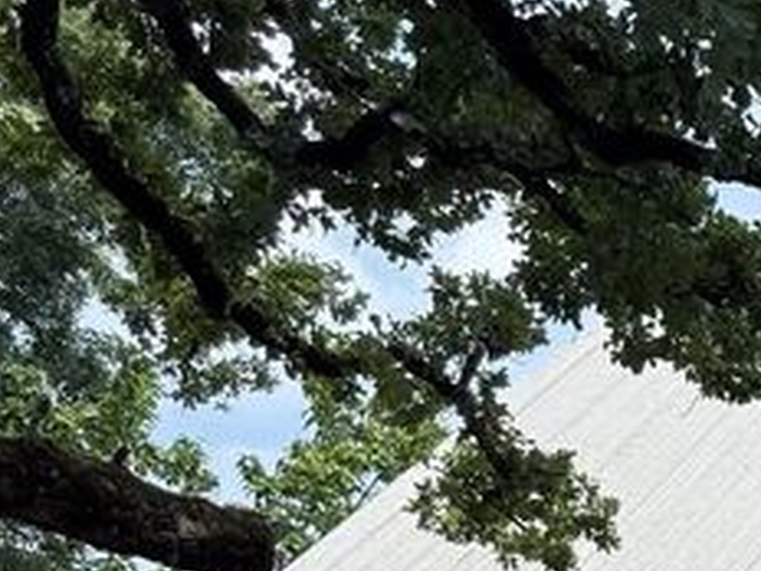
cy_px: 906
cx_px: 1561
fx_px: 2330
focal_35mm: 106
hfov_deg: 14.9
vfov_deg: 13.1
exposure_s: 1/1653
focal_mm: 6.76
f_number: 1.78
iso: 100
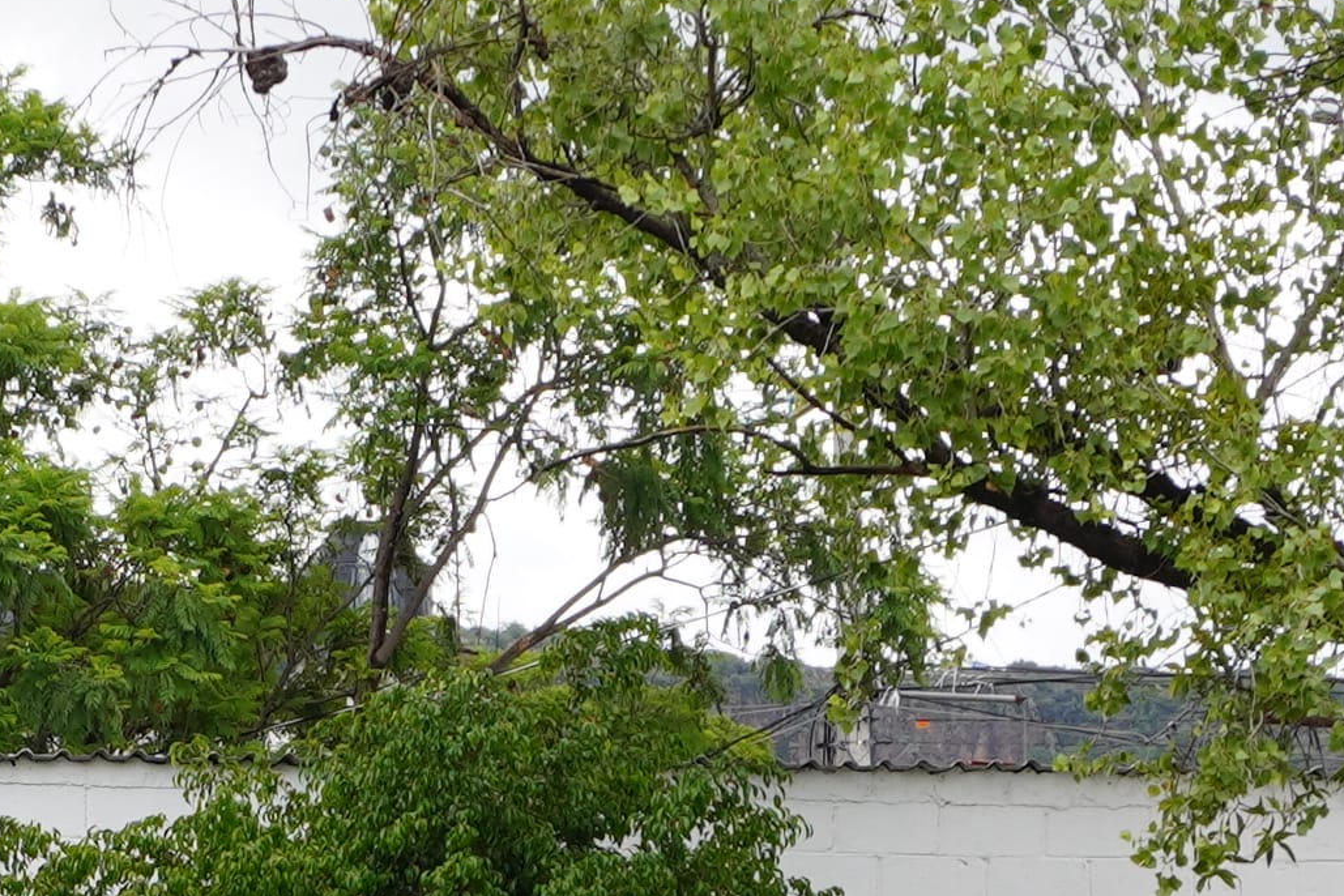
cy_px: 1339
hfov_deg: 11.6
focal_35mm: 175
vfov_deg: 7.7
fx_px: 6533
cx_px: -63
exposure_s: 1/100
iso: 100
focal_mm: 20
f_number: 7.1
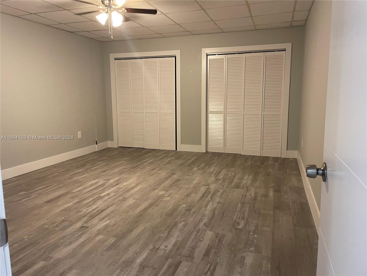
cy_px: 138
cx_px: 184
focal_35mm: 26
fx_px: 276
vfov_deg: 53.1
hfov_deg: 67.3
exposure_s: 1/60
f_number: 1.6
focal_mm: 4.2
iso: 200
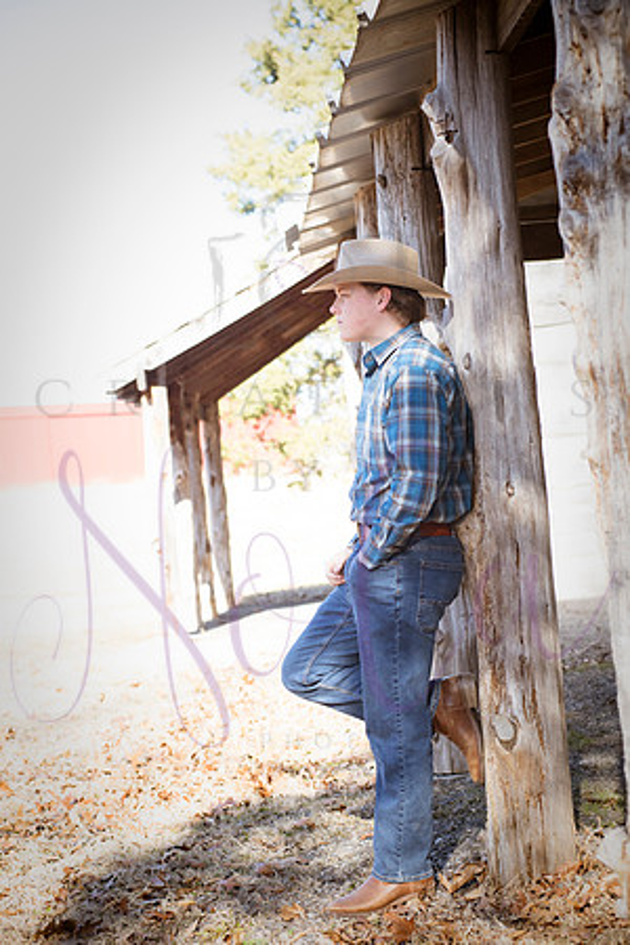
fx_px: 2100
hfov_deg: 17.1
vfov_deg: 25.4
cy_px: 472
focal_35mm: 80
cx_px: 315
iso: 800
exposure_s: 1/500
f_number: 5.6
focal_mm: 80
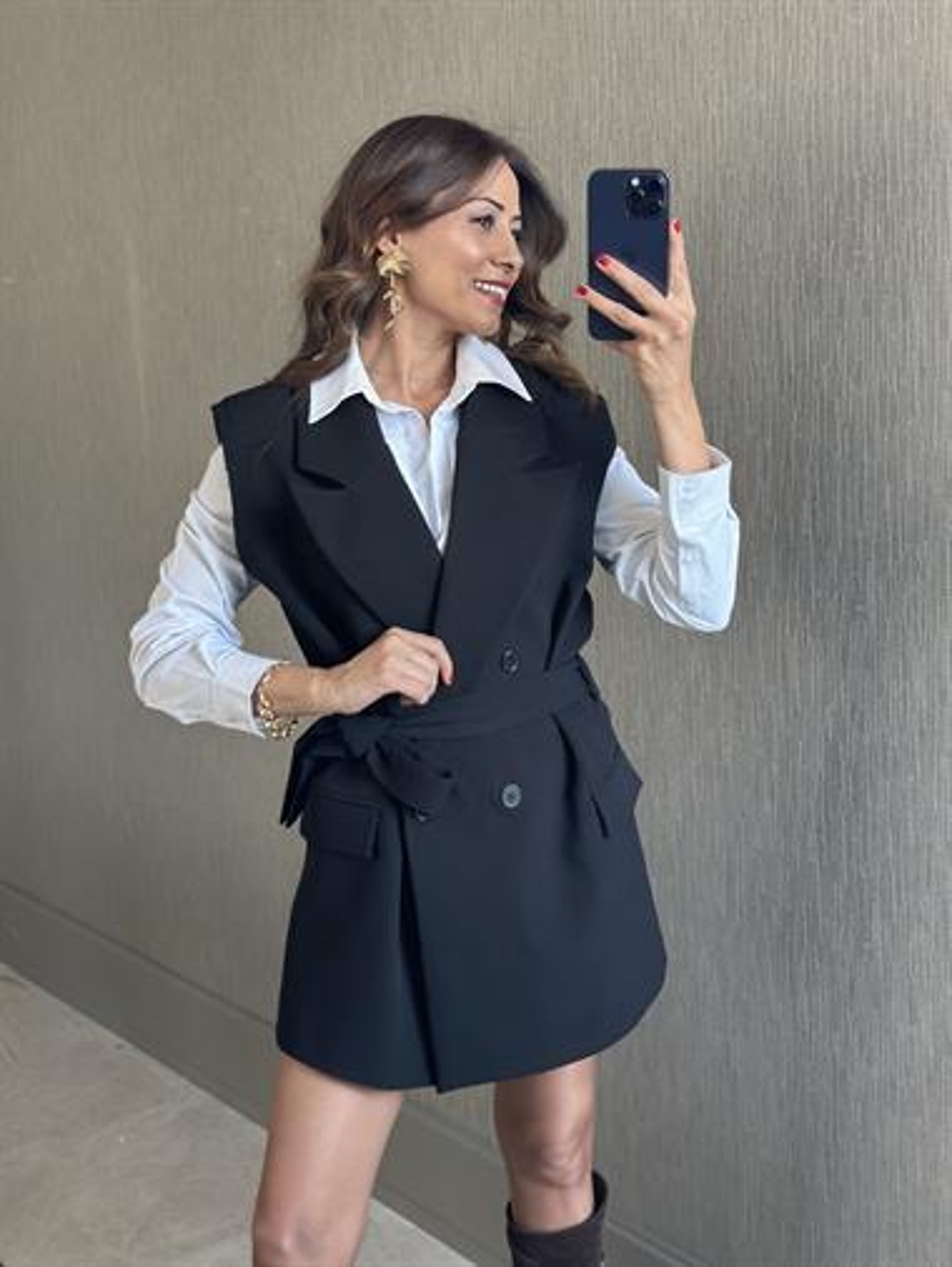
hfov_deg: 30.3
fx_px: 1759
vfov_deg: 39.6
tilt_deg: -17.9
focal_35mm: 48
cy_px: 634
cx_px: 476
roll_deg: +3.4
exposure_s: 1/60
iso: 160
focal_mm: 6.86
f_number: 1.78
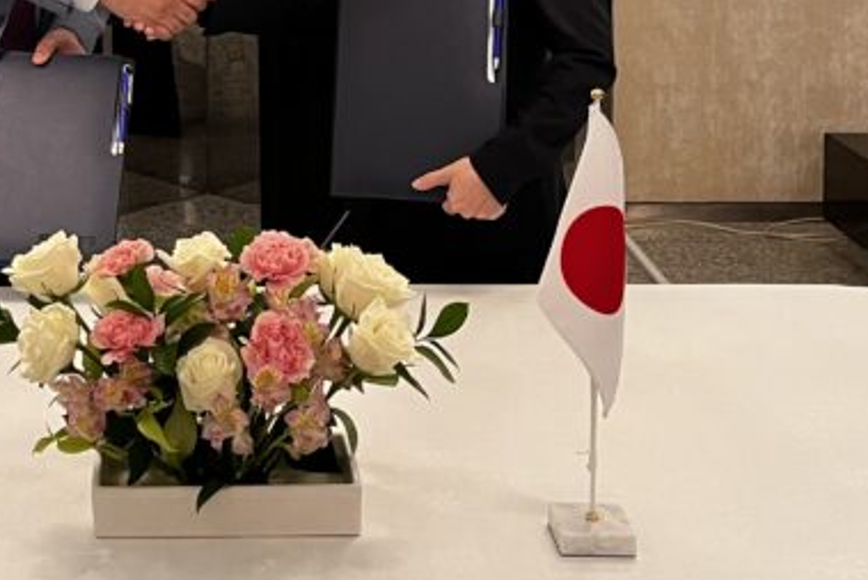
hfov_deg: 26.9
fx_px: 1761
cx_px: 115
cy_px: -83
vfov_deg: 17.9
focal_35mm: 73
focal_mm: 5.1
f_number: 1.6
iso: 100
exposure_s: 1/60
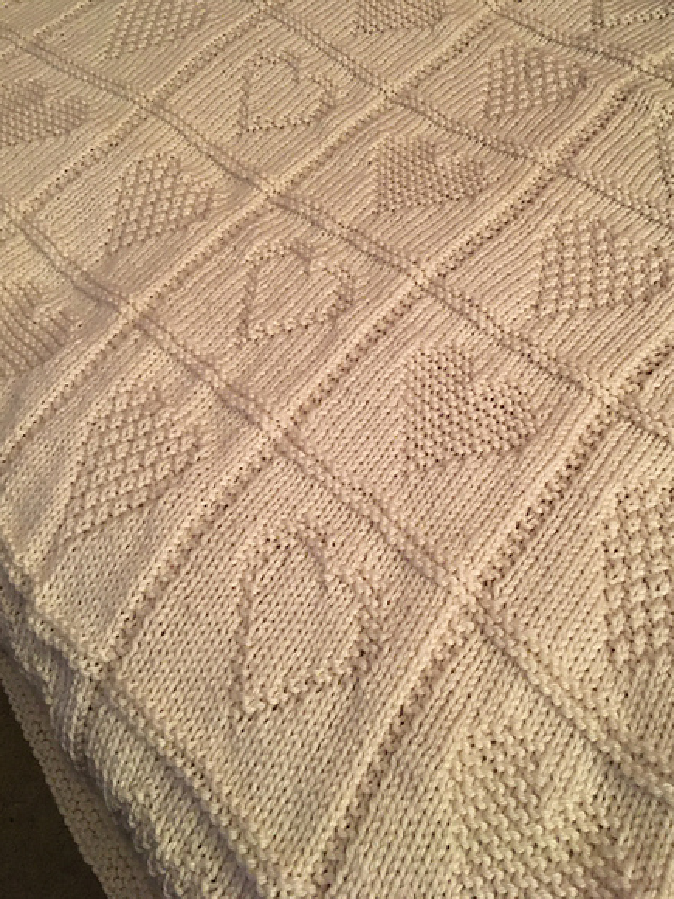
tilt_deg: -56.9
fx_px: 831
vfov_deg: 56.7
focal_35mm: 32
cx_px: 356
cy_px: 409
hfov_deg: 44.1
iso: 200
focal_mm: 4.15
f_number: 2.2
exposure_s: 1/17
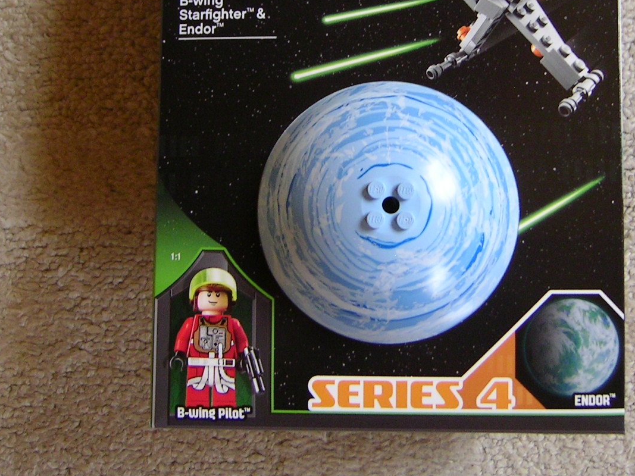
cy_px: 129
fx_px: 990
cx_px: 354
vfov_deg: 26.7
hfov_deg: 35.5
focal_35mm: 54
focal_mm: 5.6
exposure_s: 1/25
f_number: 2.8
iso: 100
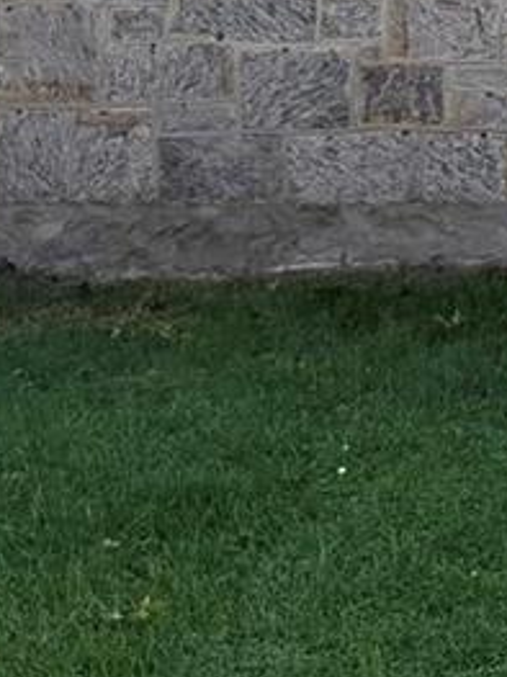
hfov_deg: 9.2
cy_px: -147
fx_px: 2736
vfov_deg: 13.7
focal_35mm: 140
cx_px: 1325
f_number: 1.78
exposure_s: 1/3279
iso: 100
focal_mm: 6.76
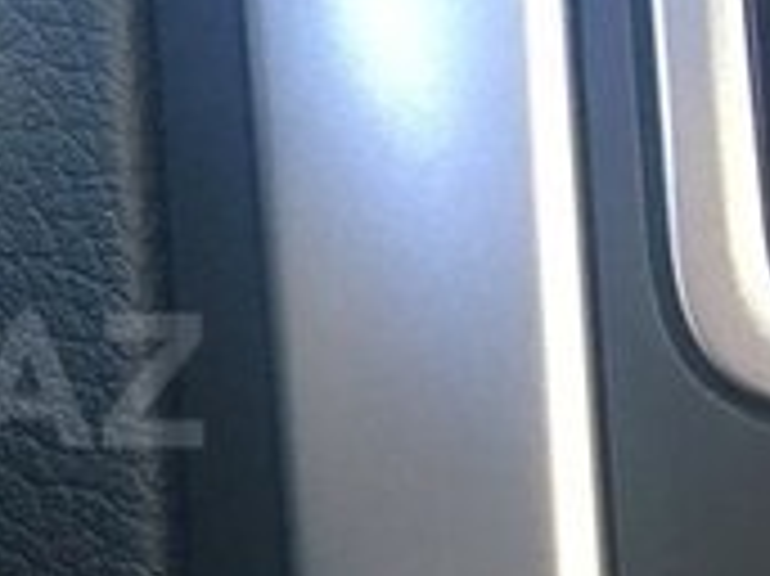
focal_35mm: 112
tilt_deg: -20.8
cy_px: 380
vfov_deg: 13.2
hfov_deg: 16.5
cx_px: -257
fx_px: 2490
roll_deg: +2.4
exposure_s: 1/33
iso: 100
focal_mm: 4.15
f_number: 2.2
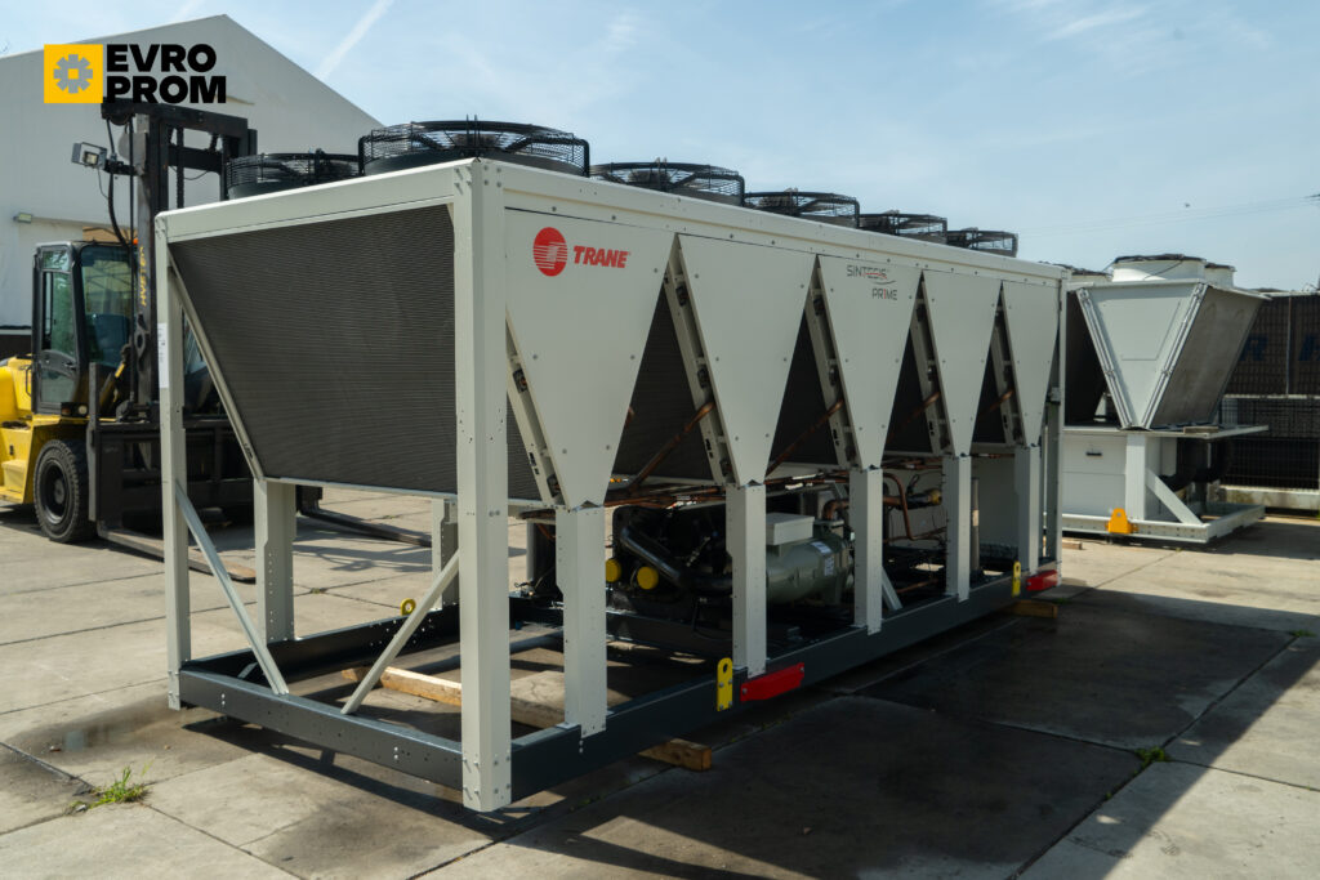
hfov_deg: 60.3
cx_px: 660
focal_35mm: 31
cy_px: 440
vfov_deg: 42.3
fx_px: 1137
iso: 200
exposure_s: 1/125
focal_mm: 31
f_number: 9
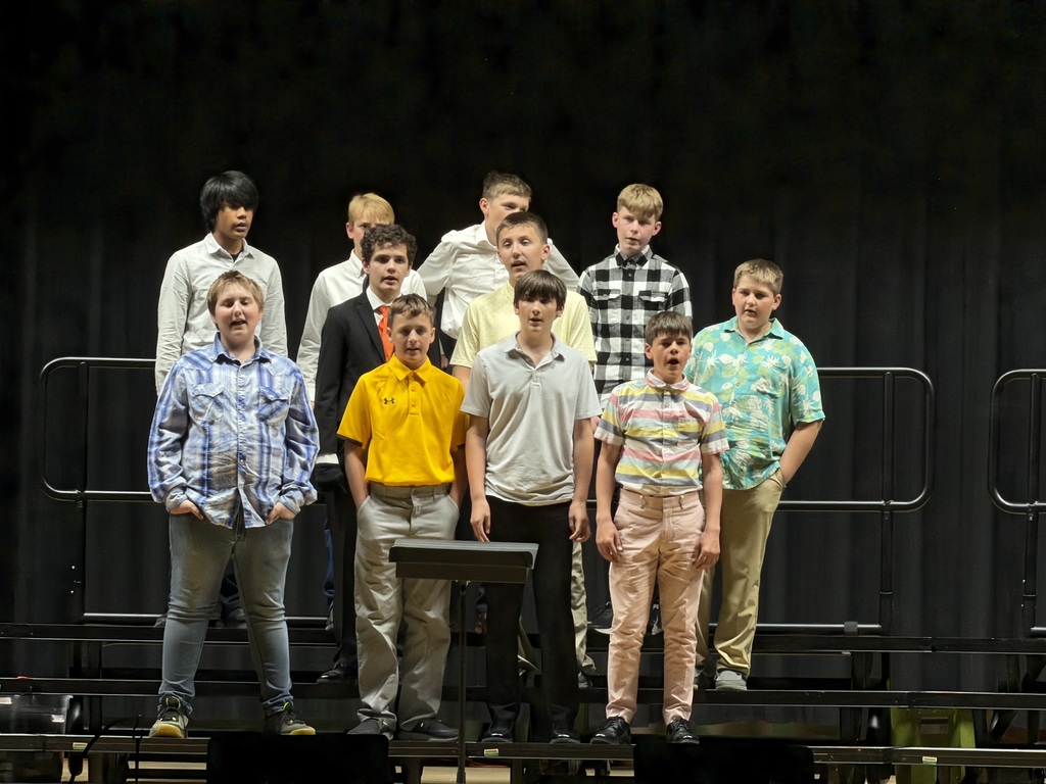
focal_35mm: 200
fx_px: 6043
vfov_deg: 7.4
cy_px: 392
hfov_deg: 9.9
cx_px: 523
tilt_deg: +0.5
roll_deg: -0.9
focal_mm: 16.89
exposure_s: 1/60
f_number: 2.8
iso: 200
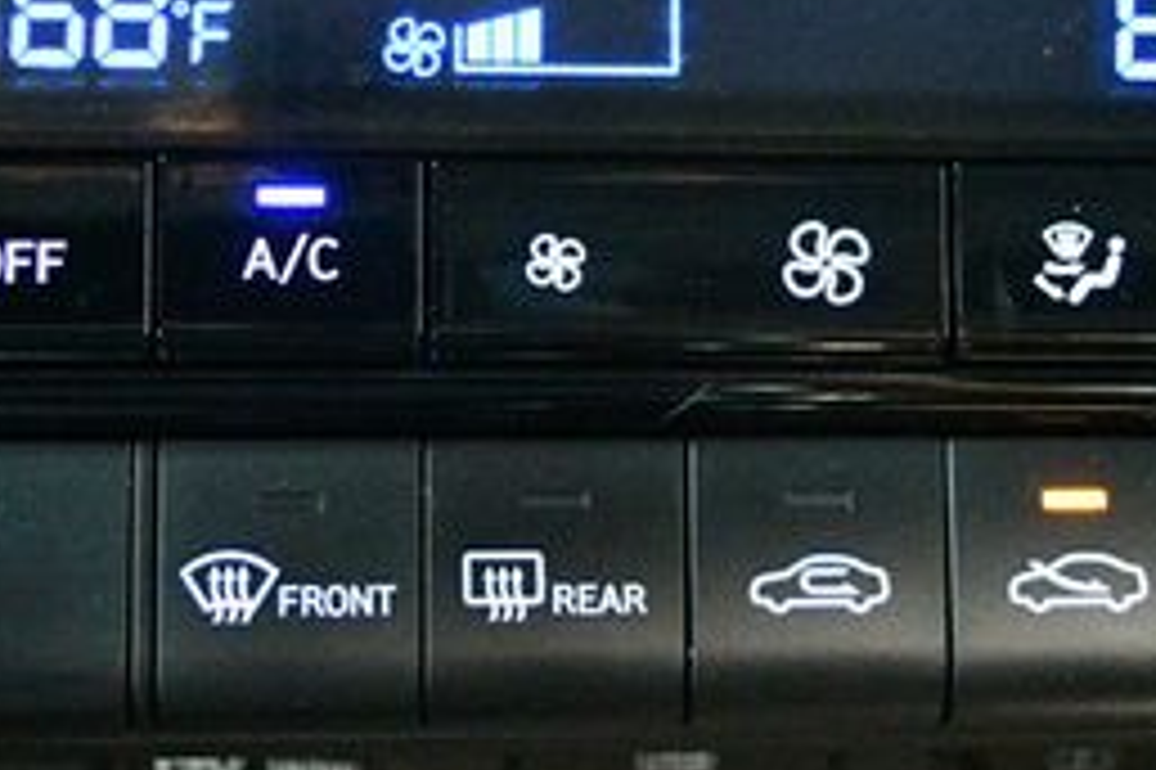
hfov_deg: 21.0
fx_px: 3113
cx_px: 684
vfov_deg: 14.1
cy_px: 257
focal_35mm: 97
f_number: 4.2
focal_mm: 26
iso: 12800
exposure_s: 1/25
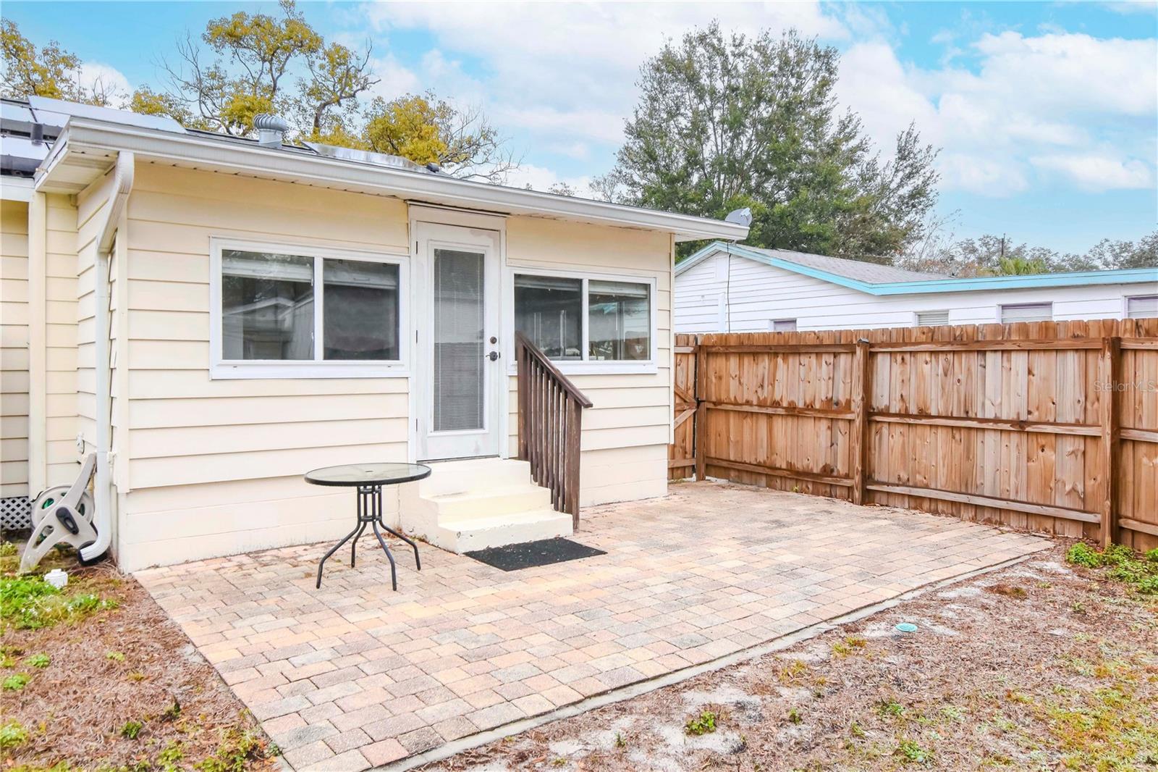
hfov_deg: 73.8
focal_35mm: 24
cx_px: 579
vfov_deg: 53.1
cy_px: 386
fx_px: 772
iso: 800
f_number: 14
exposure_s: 1/200
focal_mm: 16
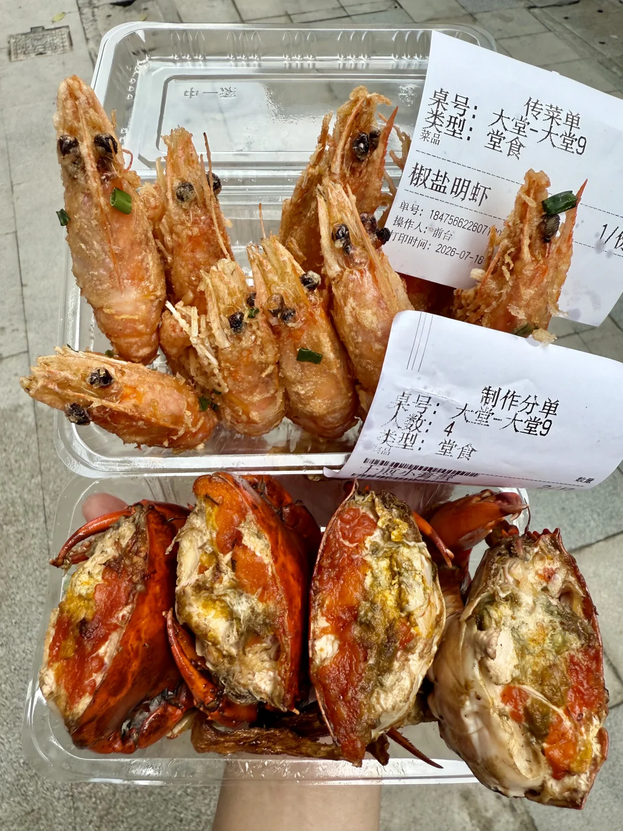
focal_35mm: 24
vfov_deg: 71.6
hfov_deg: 56.8
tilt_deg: -50.4
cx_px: 312
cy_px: 416
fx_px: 576
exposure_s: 1/322
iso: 40
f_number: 2.2
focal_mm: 2.22
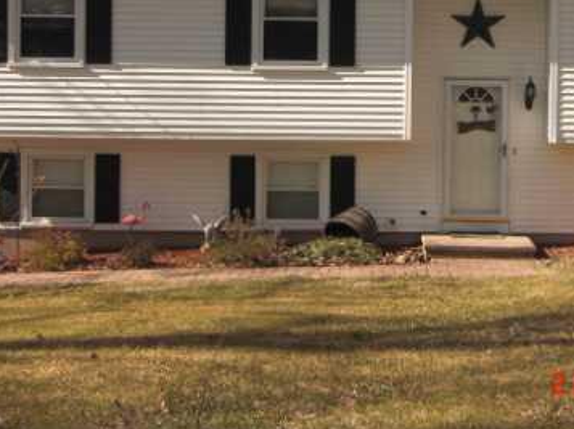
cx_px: 405
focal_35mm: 70
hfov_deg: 27.5
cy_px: 76
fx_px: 1160
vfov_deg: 20.7
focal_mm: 6.9
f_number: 3
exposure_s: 1/800
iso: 50
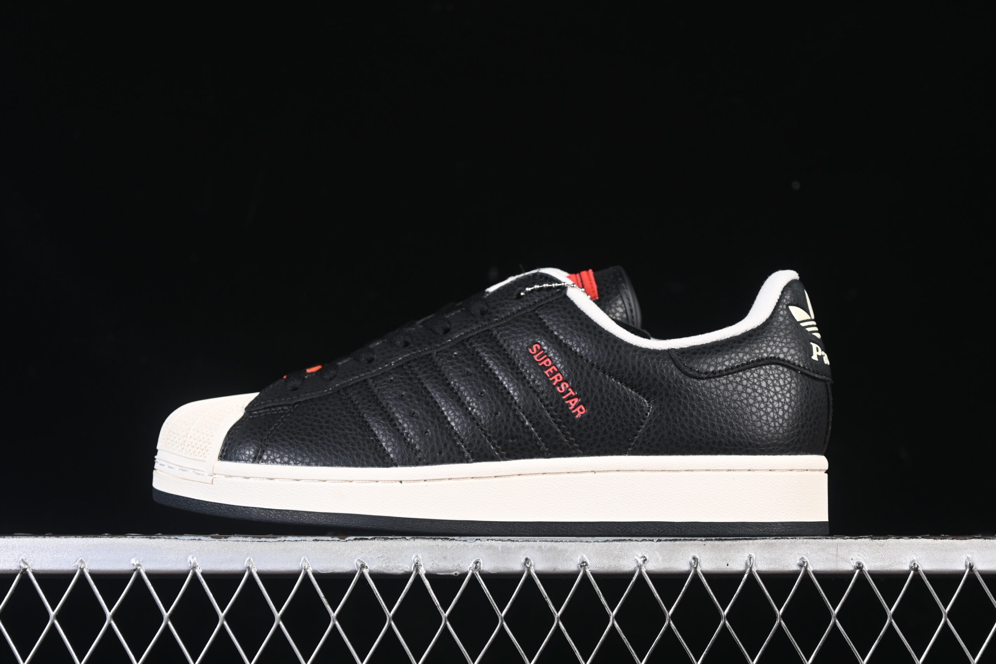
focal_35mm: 75
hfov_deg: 27.0
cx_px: 498
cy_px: 332
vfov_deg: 18.2
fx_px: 2075
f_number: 6.3
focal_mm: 50
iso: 160
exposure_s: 1/50
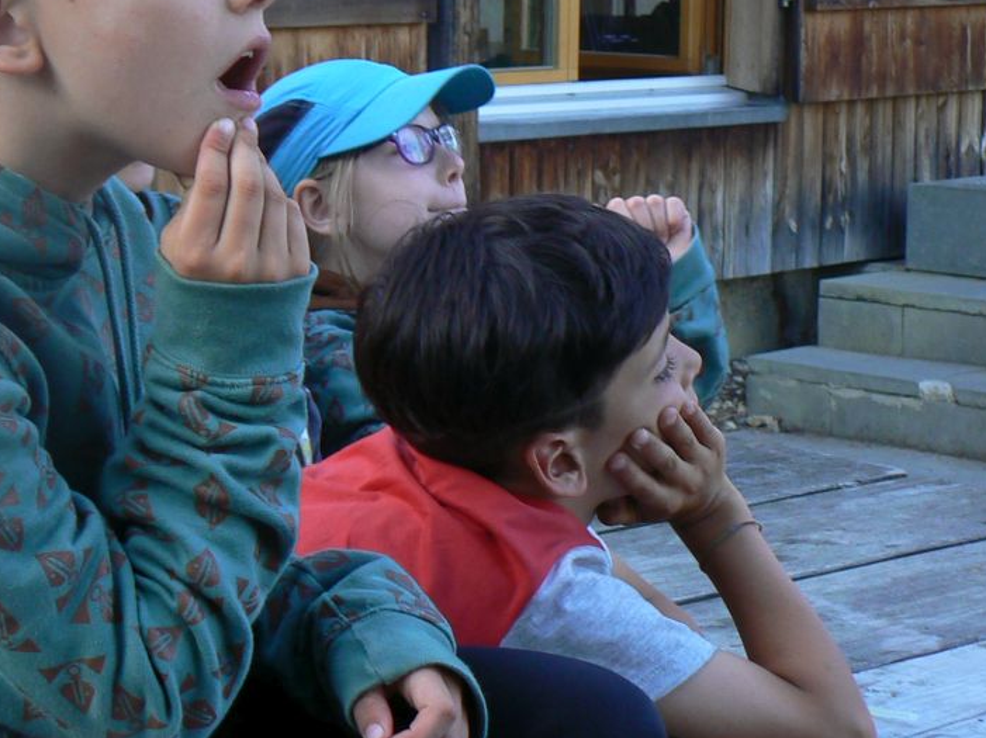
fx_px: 3160
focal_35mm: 111
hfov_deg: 17.5
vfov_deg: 13.3
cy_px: 174
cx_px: 148
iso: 80
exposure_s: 1/60
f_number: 4
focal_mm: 9.1
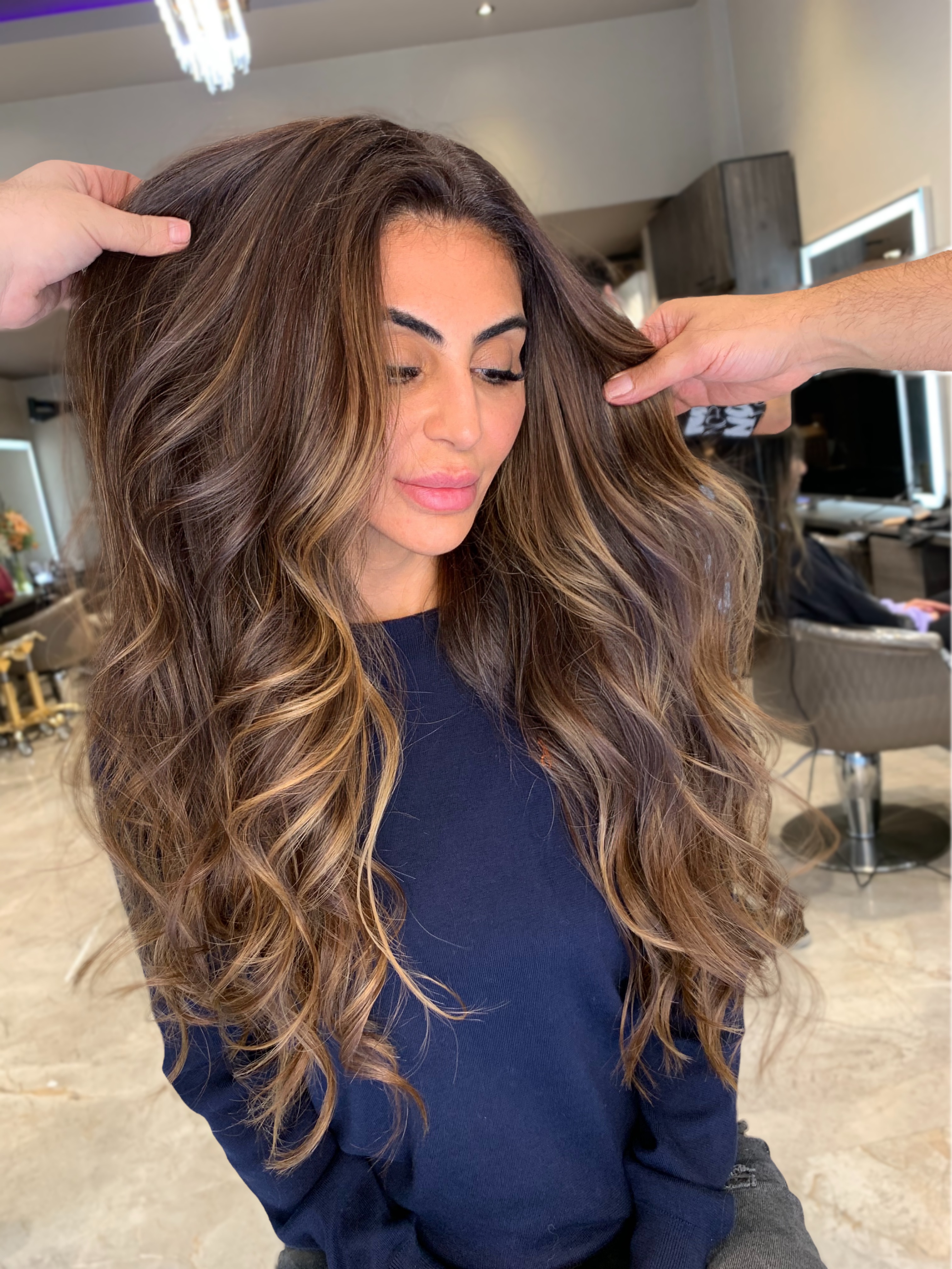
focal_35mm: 26
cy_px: 634
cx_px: 476
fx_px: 953
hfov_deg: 53.1
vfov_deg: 67.3
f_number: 1.8
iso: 80
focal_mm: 4.25
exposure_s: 1/50
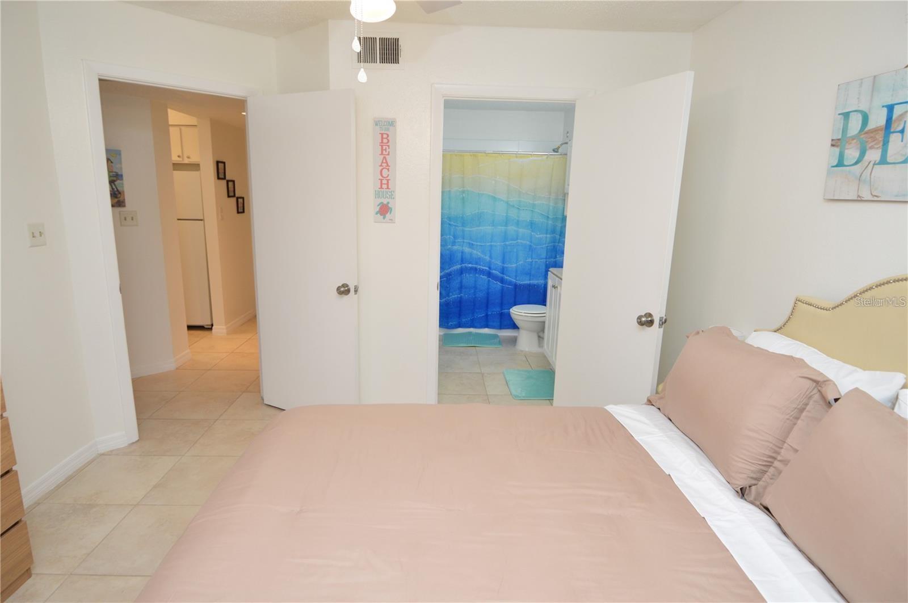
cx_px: 454
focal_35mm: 18
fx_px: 453
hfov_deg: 90.1
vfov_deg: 67.3
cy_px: 302
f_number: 4
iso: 400
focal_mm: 12
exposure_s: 1/60
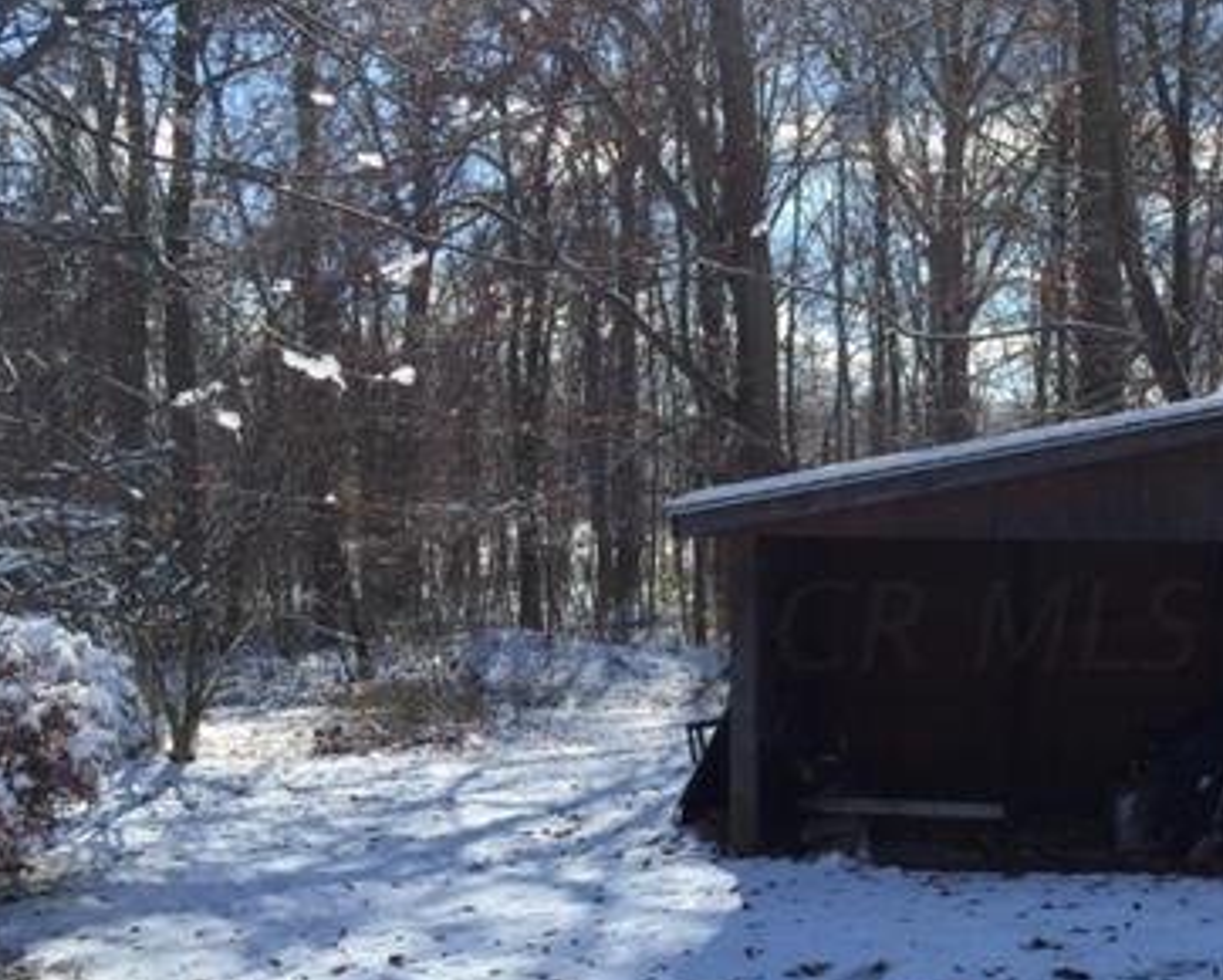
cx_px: 987
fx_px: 1811
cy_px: 625
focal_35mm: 50
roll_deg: -0.1
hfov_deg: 36.0
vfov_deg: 30.1
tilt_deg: -5.1
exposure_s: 1/1883
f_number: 2.2
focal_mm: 4.15
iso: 32
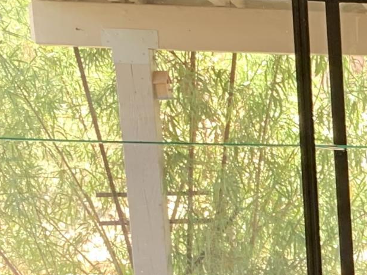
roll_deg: -1.0
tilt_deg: -11.8
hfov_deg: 12.5
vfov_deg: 11.2
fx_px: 1336
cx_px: 867
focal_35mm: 126
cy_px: 437
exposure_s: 1/121
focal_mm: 4.25
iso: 64
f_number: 1.8
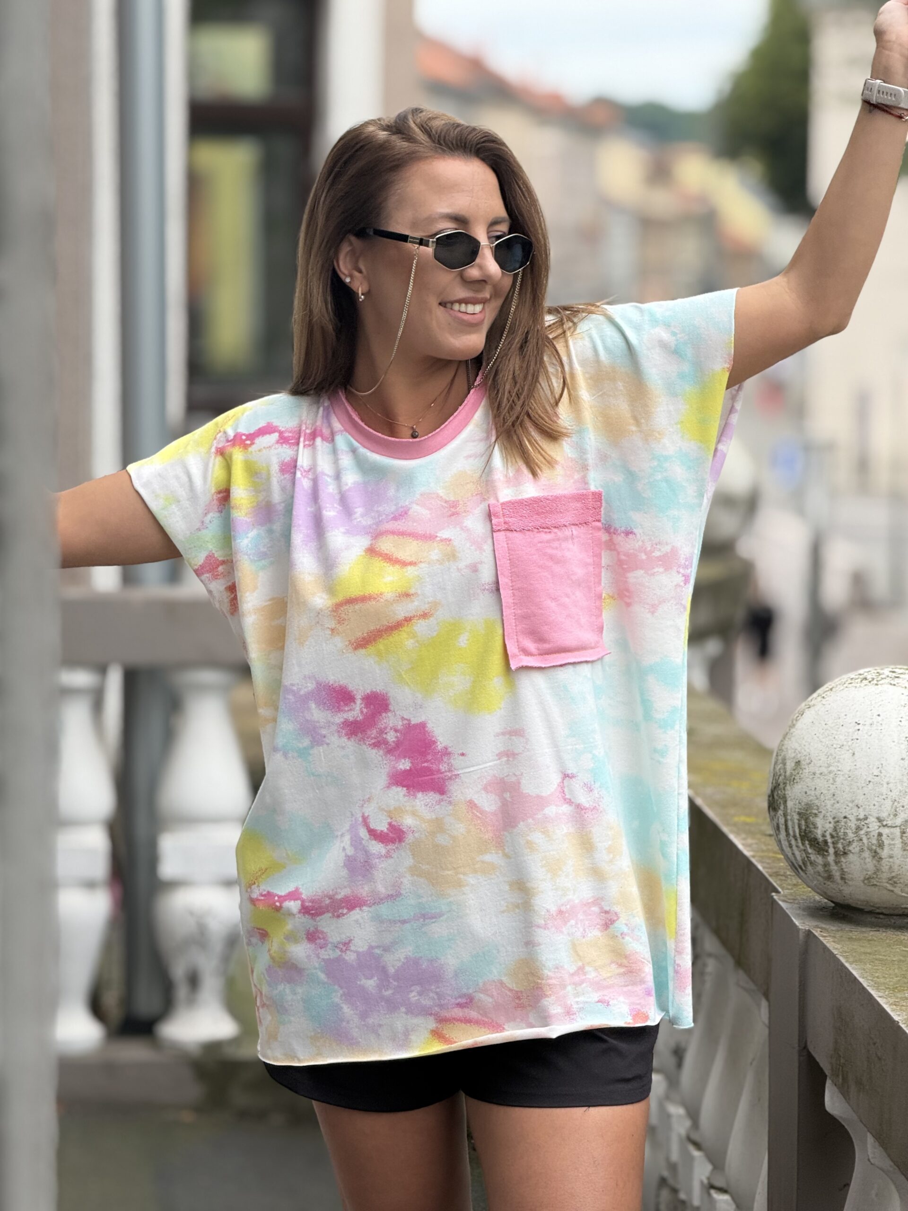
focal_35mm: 120
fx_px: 4197
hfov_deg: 12.3
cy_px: 606
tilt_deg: -4.4
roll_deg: -0.9
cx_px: 454
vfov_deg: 16.4
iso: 64
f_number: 2.8
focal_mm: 15.66
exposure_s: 1/611
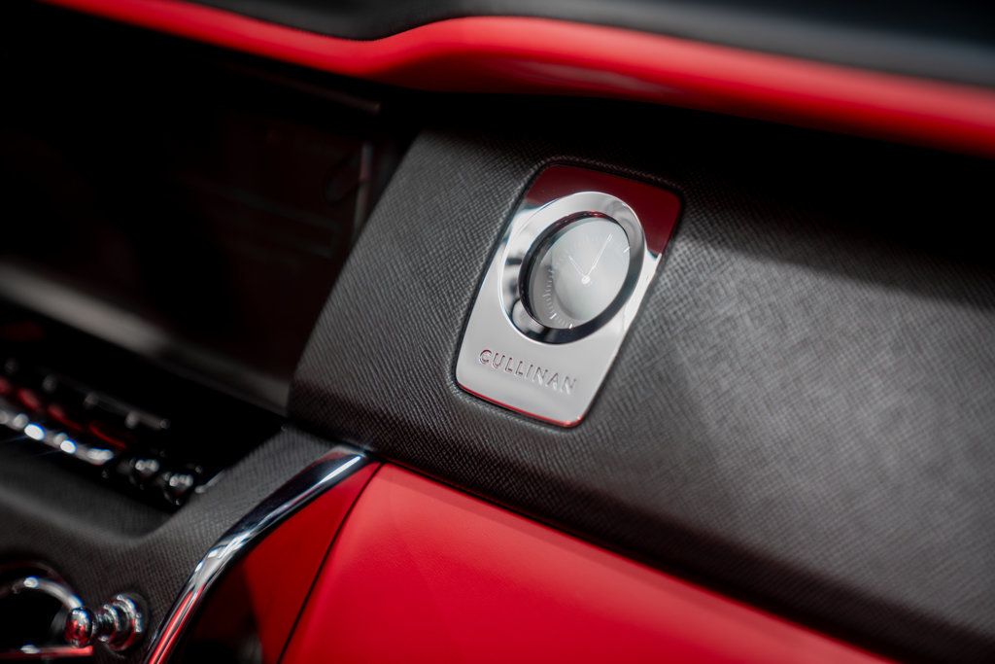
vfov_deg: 19.5
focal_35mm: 70
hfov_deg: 28.8
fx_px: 1935
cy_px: 332
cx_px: 498
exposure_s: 1/125
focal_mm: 70
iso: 400
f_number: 2.8
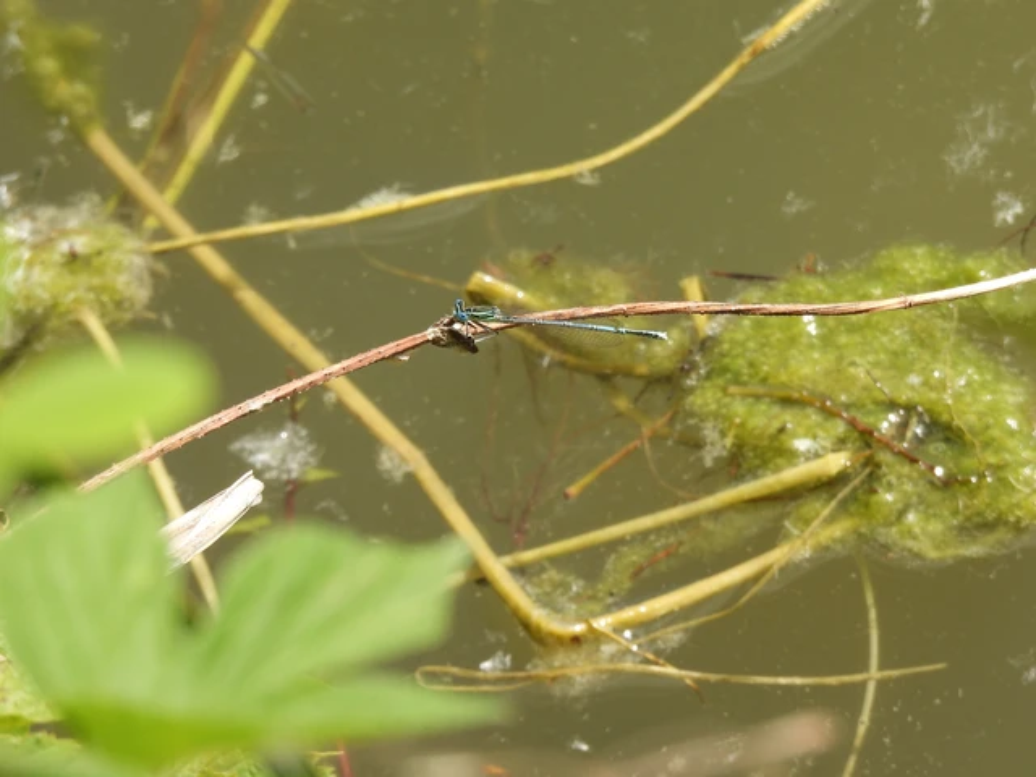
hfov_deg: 3.1
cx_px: 518
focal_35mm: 650
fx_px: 19453
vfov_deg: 2.3
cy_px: 388
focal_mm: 116
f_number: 6.3
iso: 100
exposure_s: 1/320
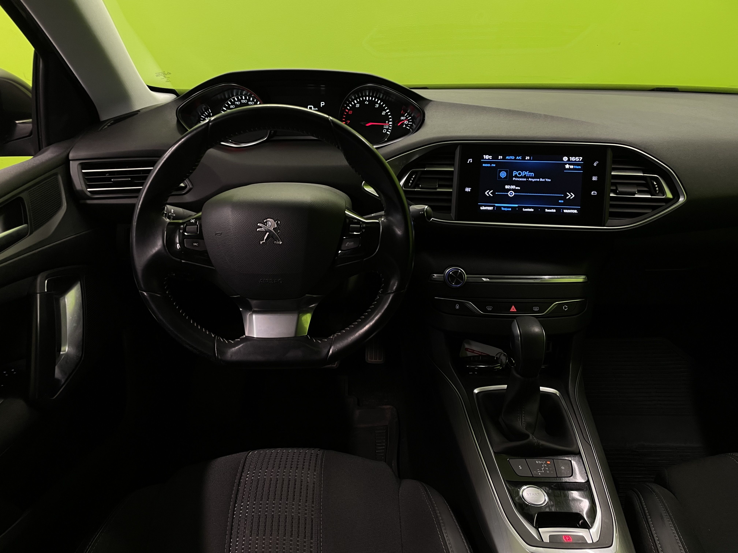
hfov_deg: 67.3
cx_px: 369
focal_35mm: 26
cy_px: 276
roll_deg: +0.5
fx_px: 554
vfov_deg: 53.1
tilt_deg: -25.3
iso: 64
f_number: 1.6
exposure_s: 1/50
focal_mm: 4.2
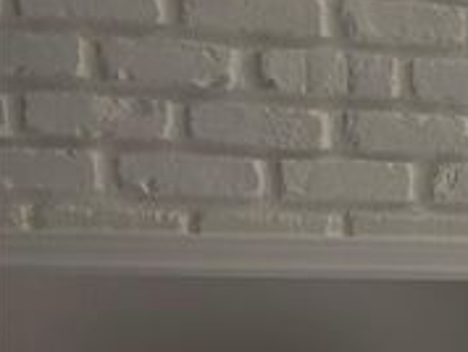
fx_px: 988
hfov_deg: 22.9
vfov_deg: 19.1
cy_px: 424
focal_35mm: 73
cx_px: 649
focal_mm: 5.96
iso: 200
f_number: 1.6
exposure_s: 1/60
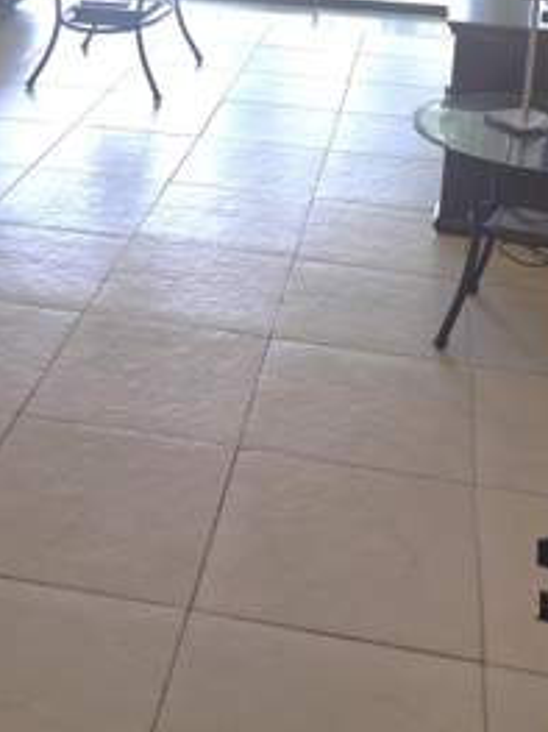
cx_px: 172
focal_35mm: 56
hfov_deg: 25.9
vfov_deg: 32.3
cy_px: 45
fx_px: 1183
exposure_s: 1/60
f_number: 1.8
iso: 40
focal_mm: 5.4
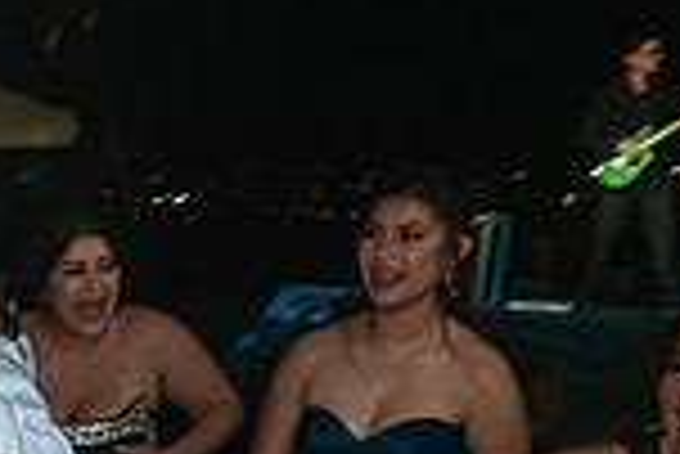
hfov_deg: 18.9
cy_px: 697
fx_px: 1739
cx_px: -396
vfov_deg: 13.9
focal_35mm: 92
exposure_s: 1/60
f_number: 7.1
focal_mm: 24
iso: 800
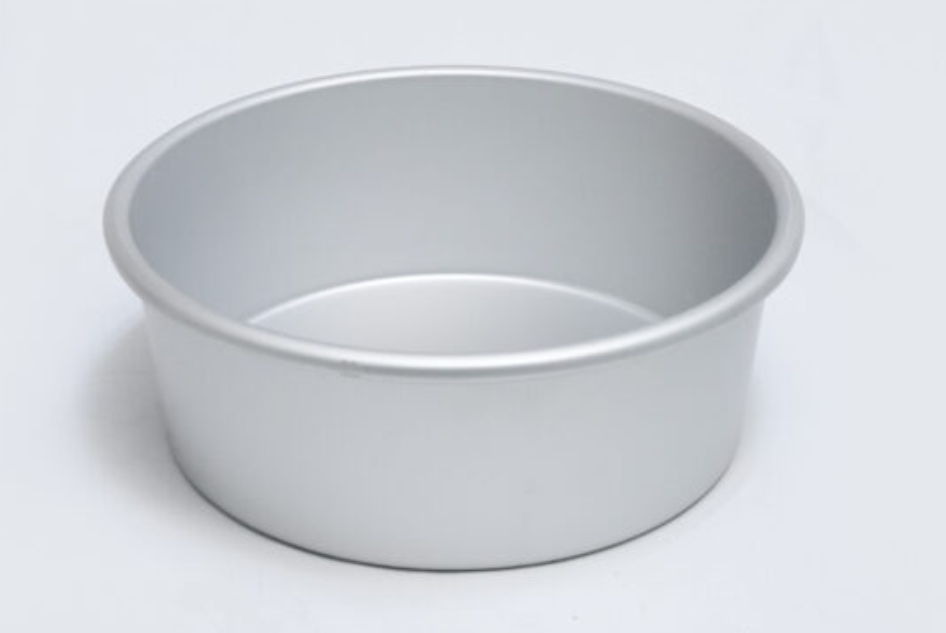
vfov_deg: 15.9
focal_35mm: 86
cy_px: 261
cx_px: 449
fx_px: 2262
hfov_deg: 23.6
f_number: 16
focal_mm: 66
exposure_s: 1/160
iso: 6400
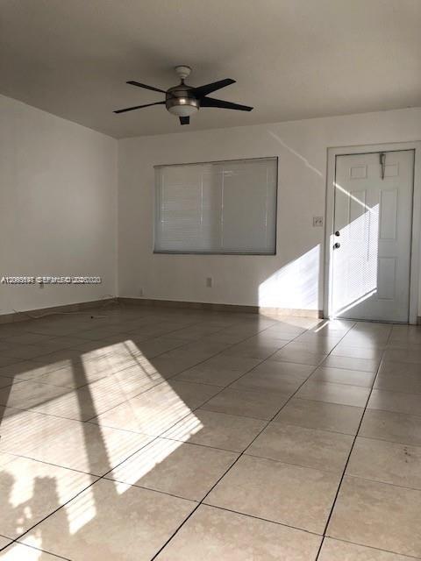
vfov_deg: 63.4
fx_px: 454
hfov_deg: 49.7
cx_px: 210
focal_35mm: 28
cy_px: 280
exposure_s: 1/270
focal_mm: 3.99
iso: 20
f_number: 1.8
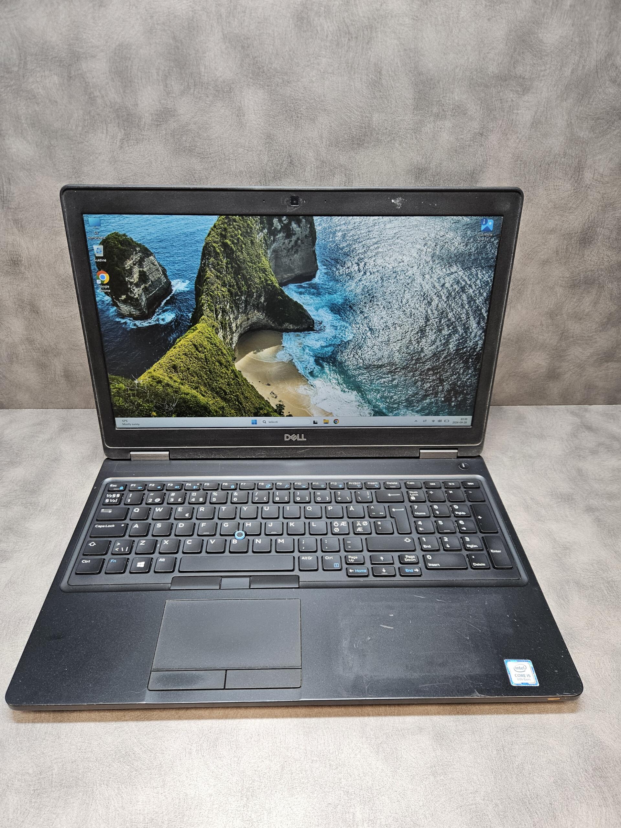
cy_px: 414
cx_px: 310
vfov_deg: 73.9
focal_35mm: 23
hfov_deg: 58.9
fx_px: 550
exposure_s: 1/100
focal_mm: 5.4
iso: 250
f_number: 1.8
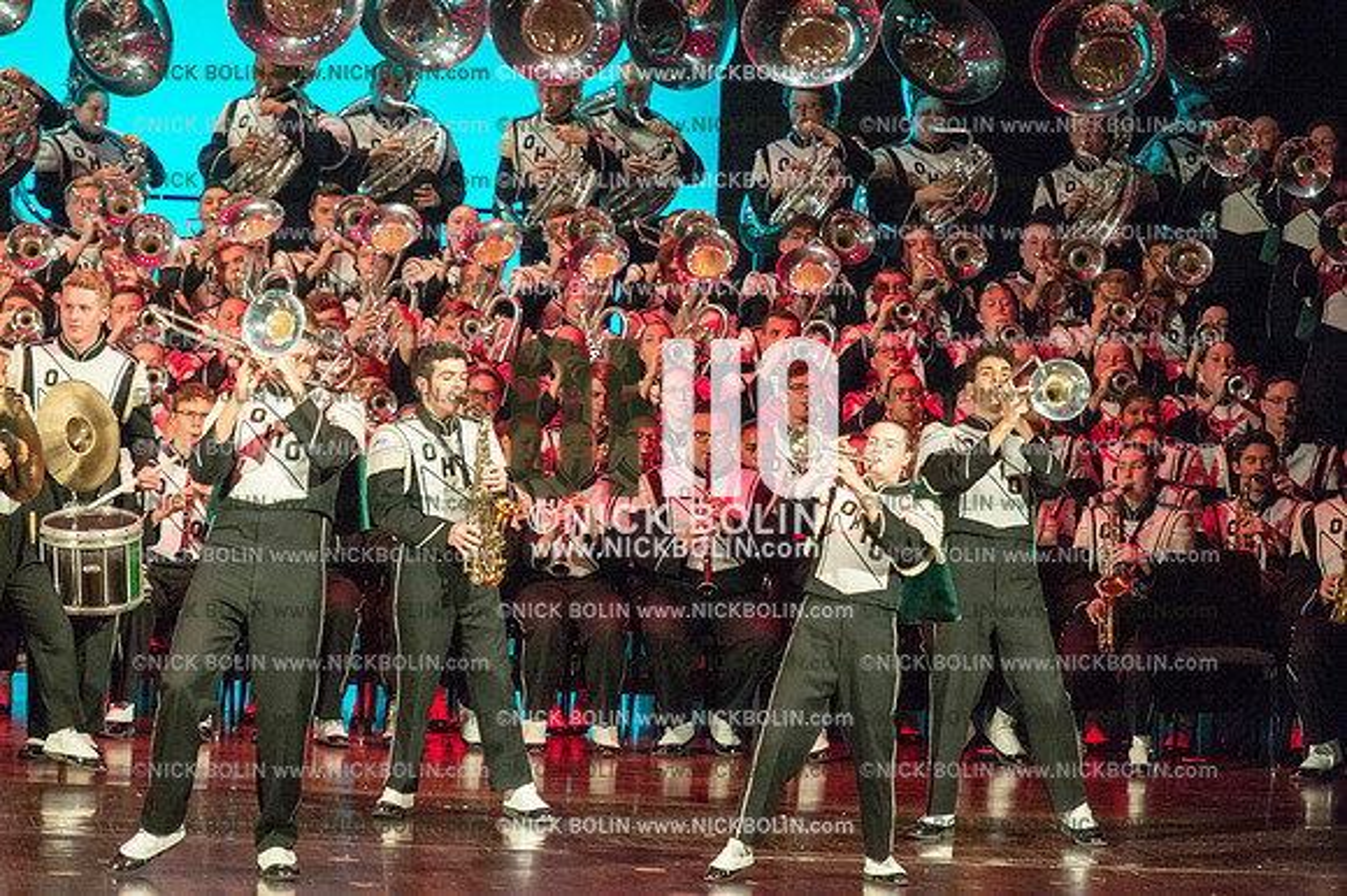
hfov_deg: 9.0
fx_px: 8601
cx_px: 674
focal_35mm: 230
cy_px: 448
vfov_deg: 6.0
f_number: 5.6
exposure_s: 1/320
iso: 8000
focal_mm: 230
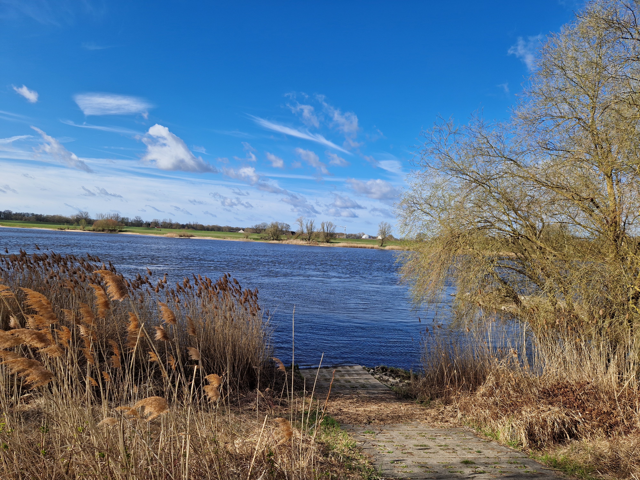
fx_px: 425
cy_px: 240
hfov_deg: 73.9
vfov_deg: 58.9
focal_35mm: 23
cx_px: 320
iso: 50
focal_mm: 5.4
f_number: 1.8
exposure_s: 1/1788
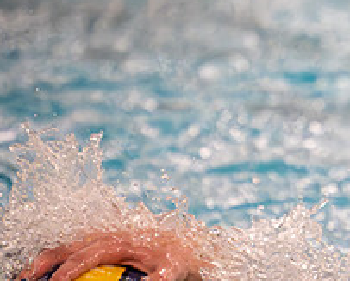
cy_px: 185
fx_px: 10695
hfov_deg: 1.9
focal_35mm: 1031
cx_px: 402
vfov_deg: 1.5
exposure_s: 1/1000
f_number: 4
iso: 11400
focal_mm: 280
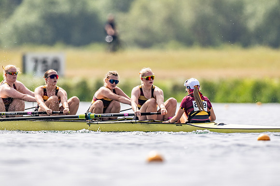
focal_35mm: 900
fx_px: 6996
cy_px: 93
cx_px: 140
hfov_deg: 2.3
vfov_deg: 1.5
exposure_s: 1/2500
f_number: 4
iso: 180
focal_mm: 600
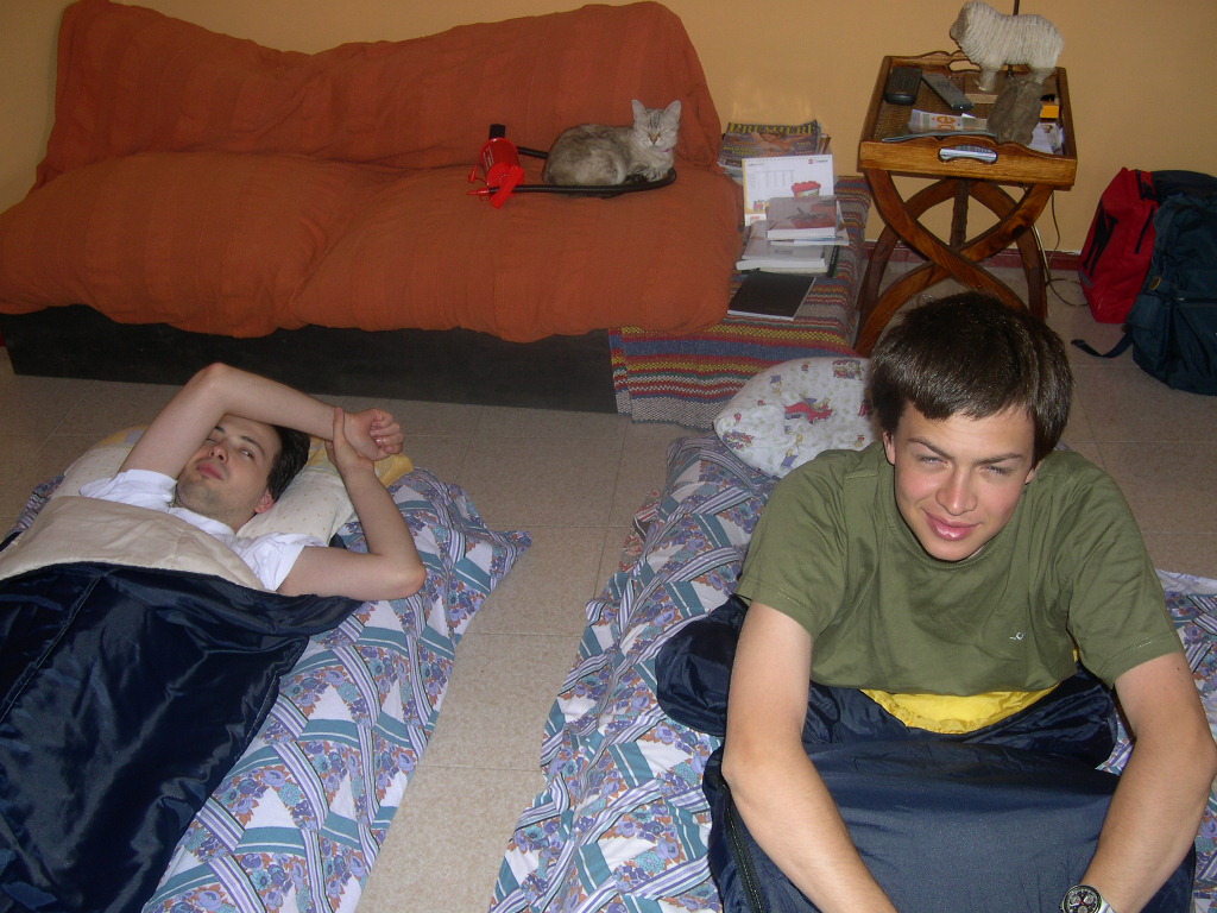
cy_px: 456
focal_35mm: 38
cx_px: 608
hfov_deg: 49.0
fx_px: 1336
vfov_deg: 37.7
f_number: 2.8
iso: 100
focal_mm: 8
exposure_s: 1/60
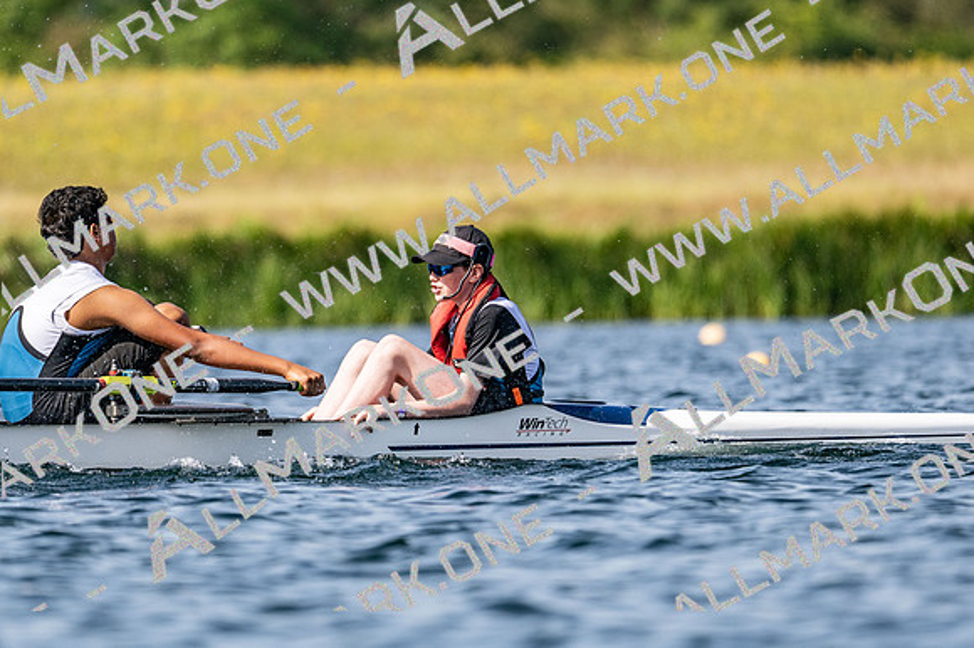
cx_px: 487
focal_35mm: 600
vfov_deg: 2.3
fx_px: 16223
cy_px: 324
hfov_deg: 3.4
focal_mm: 400
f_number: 4.5
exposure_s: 1/2500
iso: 220
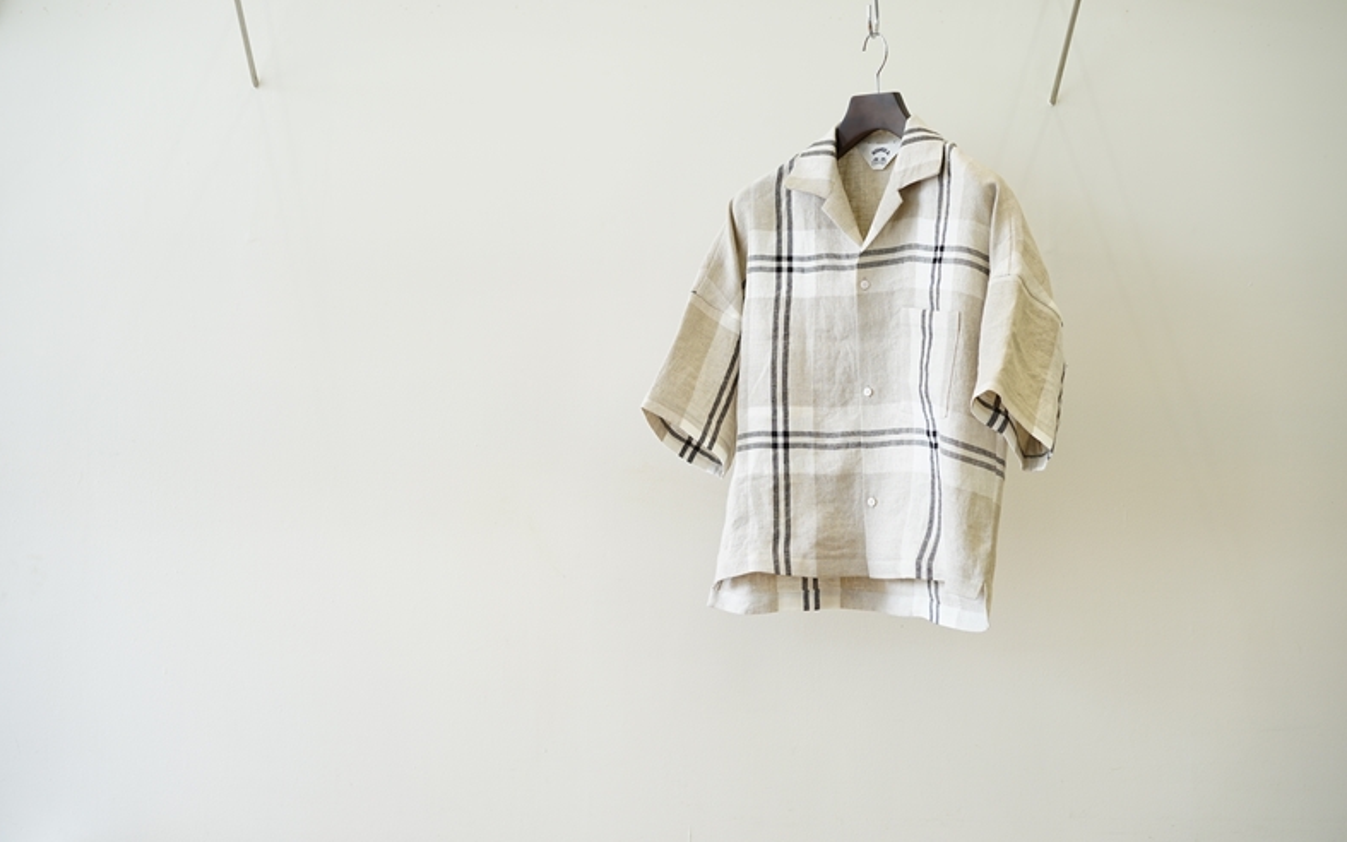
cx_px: 676
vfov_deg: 22.8
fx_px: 2093
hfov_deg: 35.7
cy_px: 425
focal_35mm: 57
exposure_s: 1/60
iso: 250
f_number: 4
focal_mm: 55
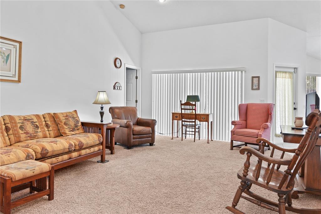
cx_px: 160
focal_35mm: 26
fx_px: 227
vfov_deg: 50.4
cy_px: 107
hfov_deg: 70.5
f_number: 4
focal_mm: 17
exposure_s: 1/4
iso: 160
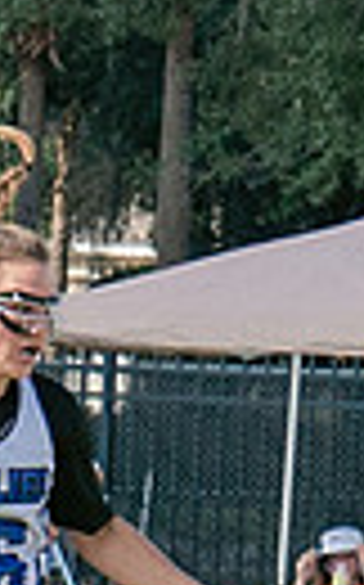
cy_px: 644
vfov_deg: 2.1
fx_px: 16098
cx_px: 1446
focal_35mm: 1012
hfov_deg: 1.3
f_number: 5.6
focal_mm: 70
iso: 250
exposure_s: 1/800
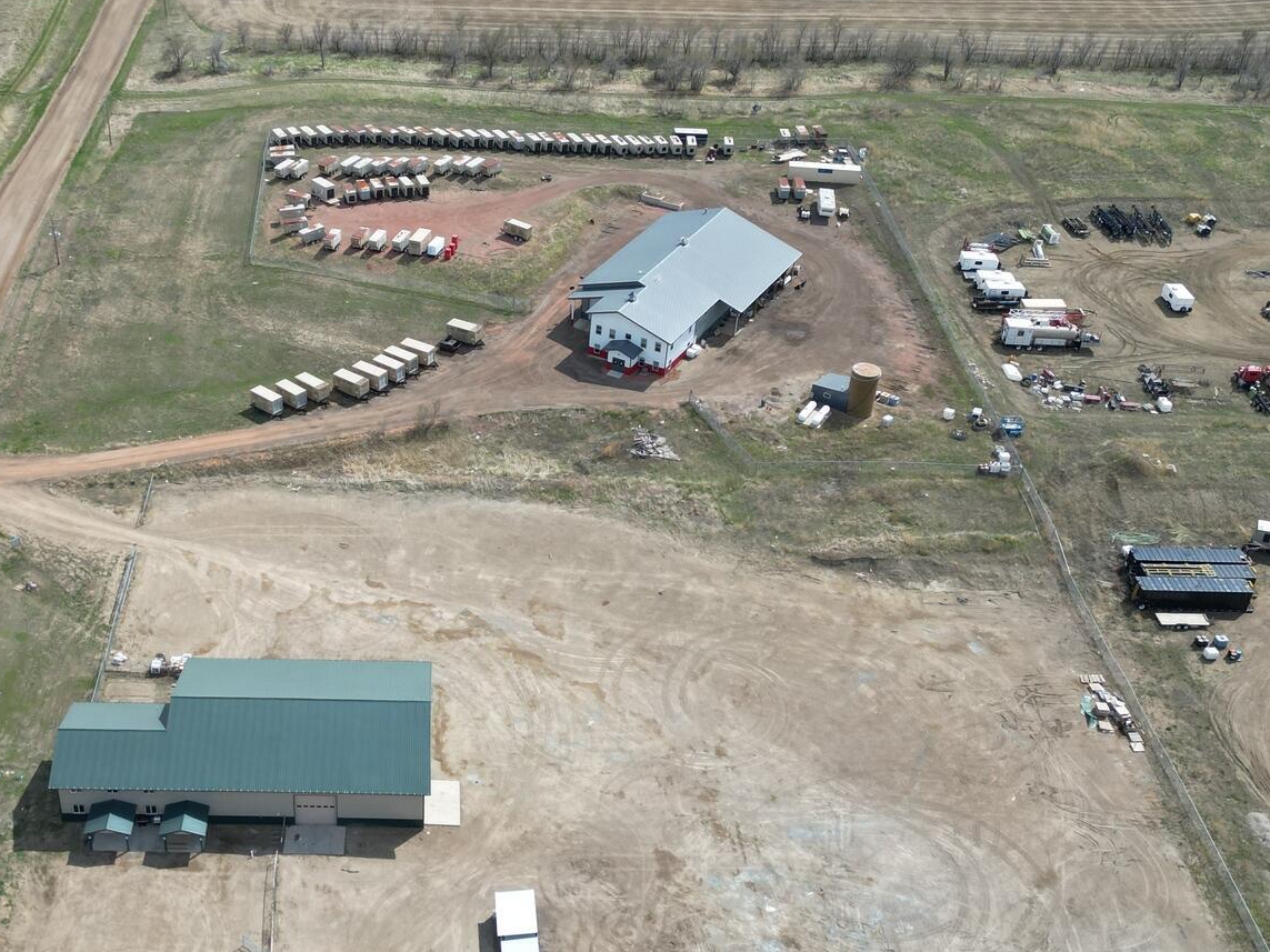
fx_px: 1541
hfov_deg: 43.9
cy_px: 498
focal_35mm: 42
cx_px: 388
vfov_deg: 34.3
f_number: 1.7
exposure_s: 1/2500
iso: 100
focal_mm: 6.72
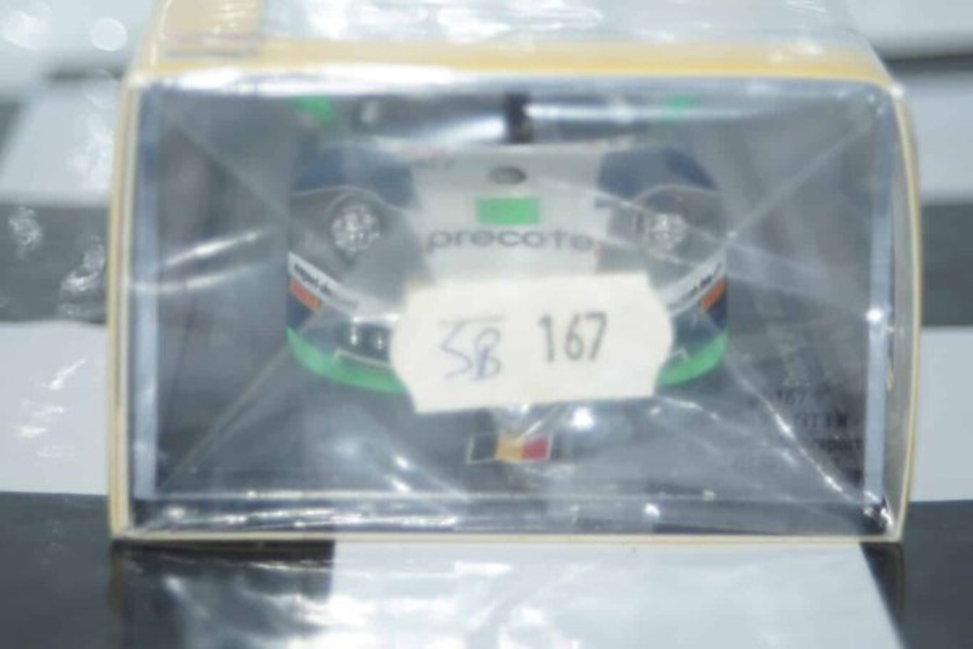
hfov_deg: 19.5
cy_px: 324
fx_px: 2838
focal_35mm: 105
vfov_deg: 13.0
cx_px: 486
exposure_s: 1/80
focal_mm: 70
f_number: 5.6
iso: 250
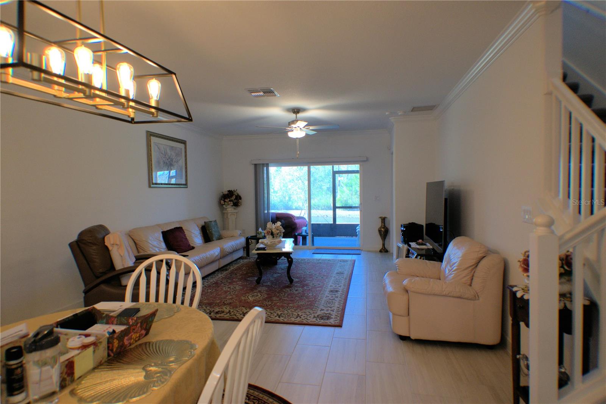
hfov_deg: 57.2
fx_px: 556
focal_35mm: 33
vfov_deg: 40.0
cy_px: 202
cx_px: 303
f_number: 4.5
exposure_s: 1/80
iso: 400
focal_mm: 22
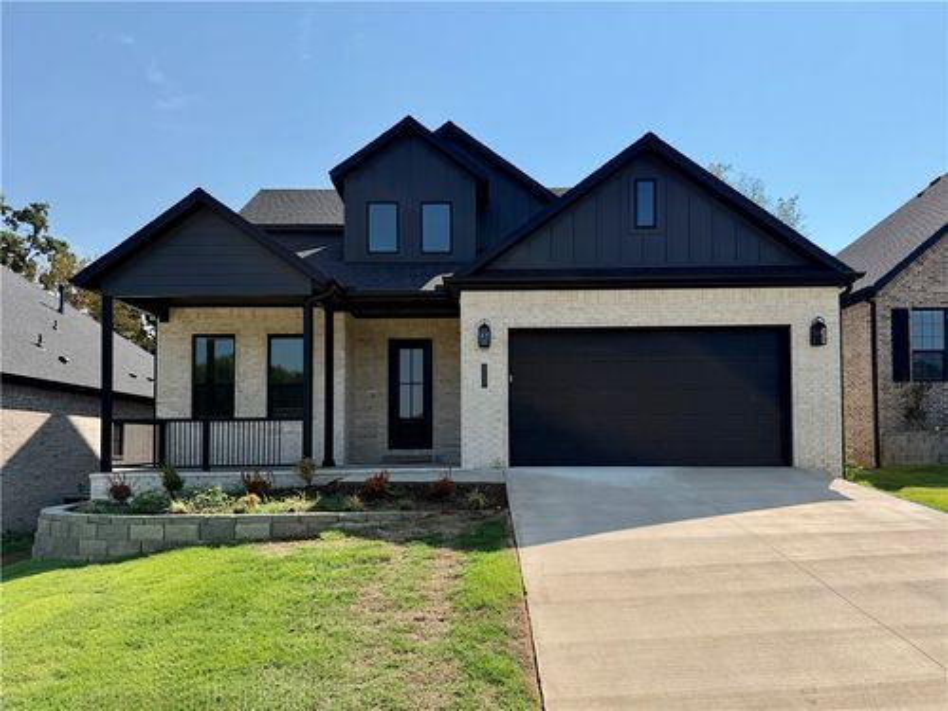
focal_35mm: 24
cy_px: 356
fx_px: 657
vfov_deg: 56.8
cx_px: 474
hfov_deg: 71.6
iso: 80
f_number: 1.78
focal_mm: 6.76
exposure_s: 1/5714
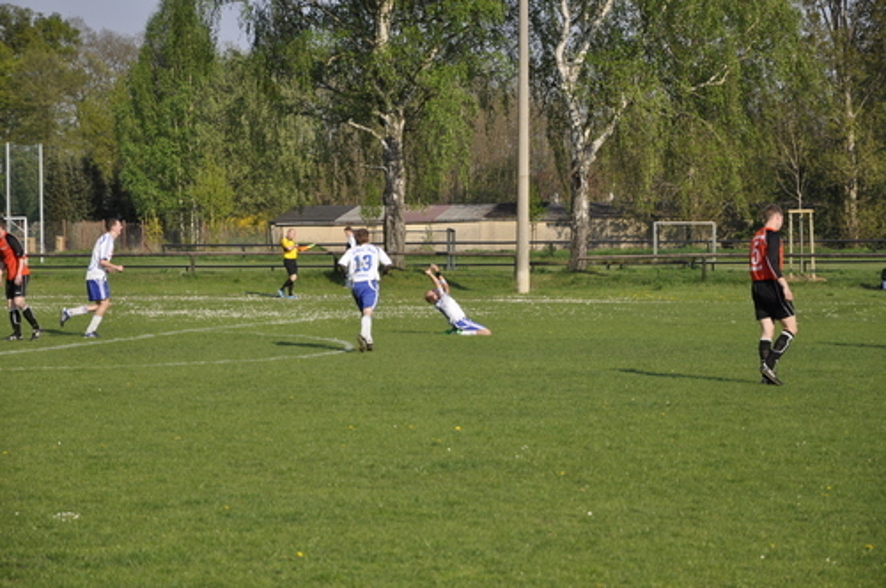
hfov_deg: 16.1
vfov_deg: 10.7
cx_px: 443
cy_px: 294
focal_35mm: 128
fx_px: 3134
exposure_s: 1/1600
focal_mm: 85
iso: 400
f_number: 6.3
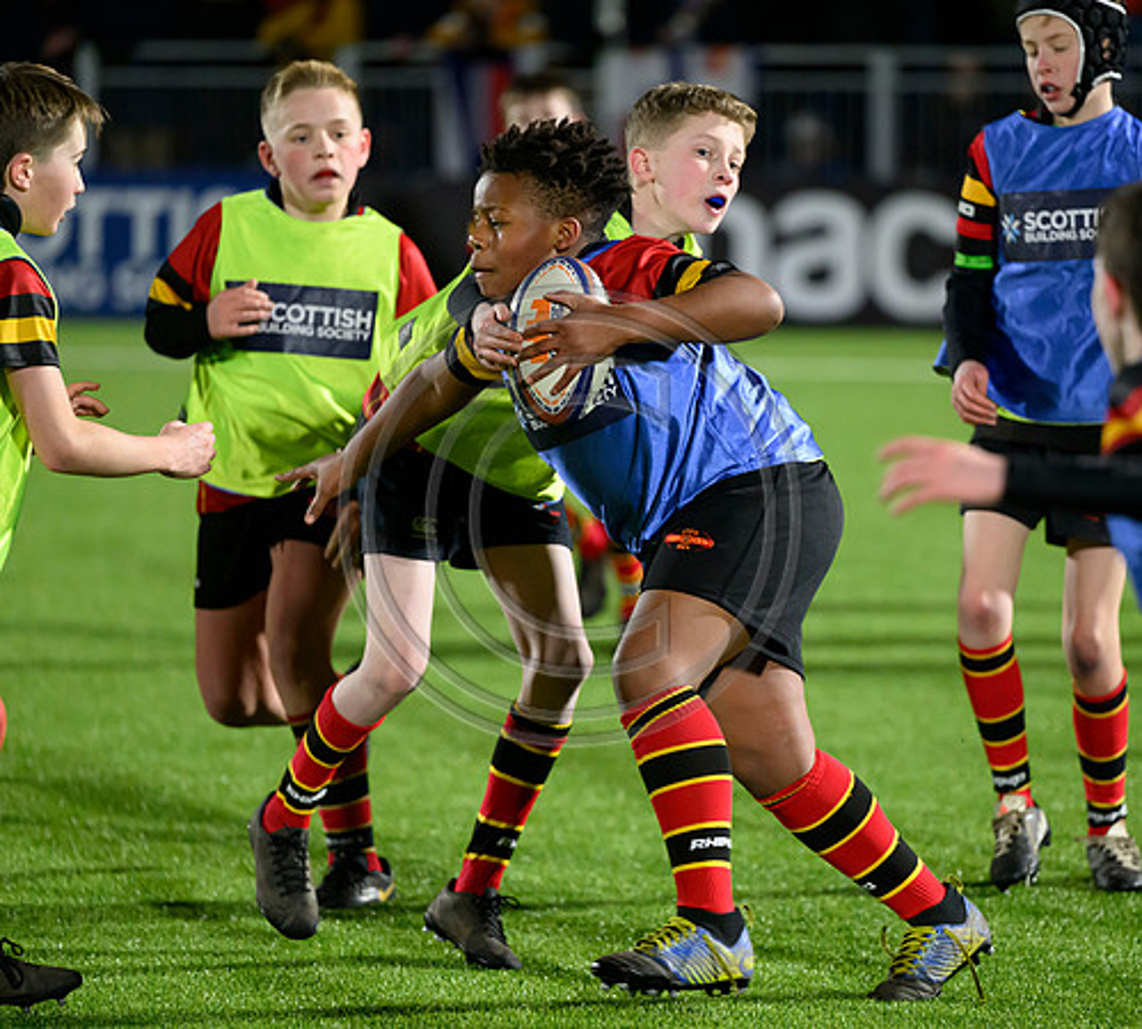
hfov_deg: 7.8
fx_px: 8363
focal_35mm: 235
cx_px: 772
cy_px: 514
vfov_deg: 7.0
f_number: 3.2
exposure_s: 1/1250
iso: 6400
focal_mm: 195
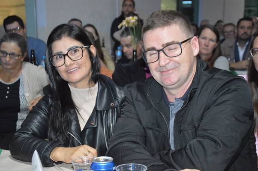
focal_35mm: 60
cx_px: 129
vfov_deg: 22.6
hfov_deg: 33.4
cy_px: 86
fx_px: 430
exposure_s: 1/60
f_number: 4.5
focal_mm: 40
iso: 3200
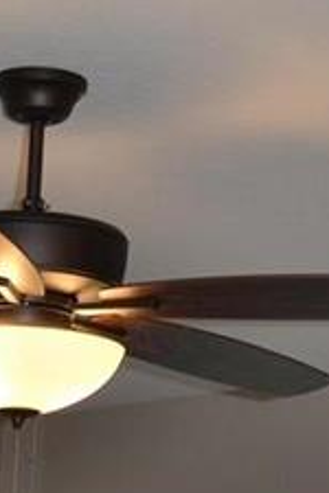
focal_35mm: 144
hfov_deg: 9.3
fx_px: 1974
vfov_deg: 12.9
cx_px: -131
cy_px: 892
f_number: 4
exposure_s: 1/125
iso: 250
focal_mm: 18
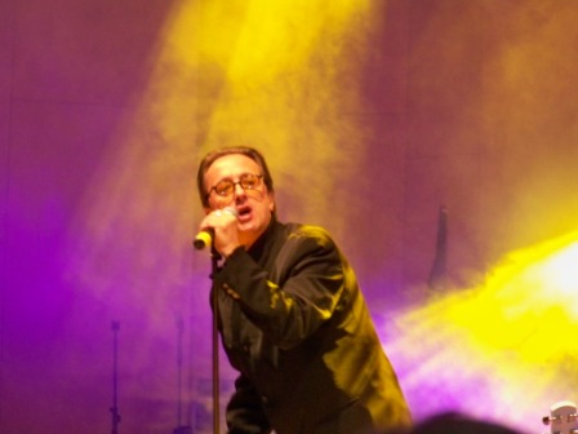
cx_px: 289
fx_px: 3339
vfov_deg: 7.4
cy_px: 217
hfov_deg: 9.9
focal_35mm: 200
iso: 400
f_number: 3.6
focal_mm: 29.3
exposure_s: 1/40
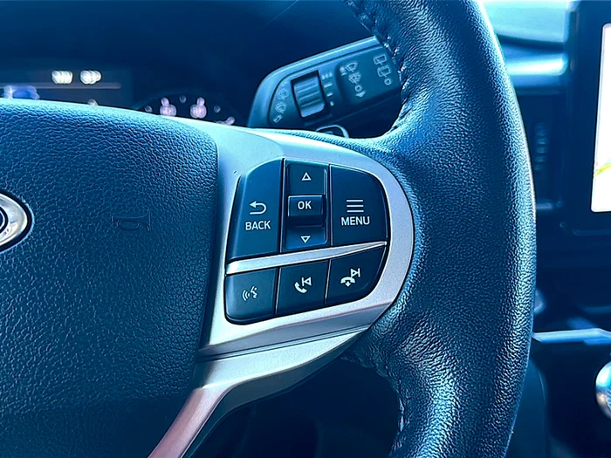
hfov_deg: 50.1
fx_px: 653
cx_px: 306
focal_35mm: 37
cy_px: 229
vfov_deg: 38.7
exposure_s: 1/58
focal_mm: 6.86
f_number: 1.78
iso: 80
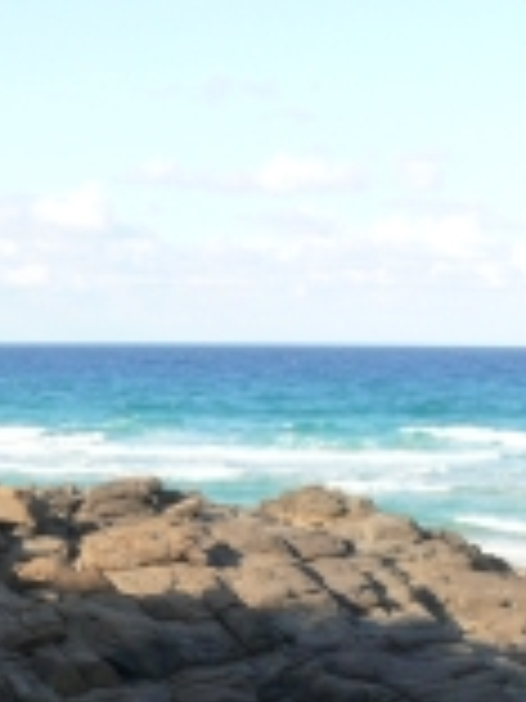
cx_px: 261
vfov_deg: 19.4
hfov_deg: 14.9
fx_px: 2006
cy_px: 644
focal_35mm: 99
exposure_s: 1/200
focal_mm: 7.4
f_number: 5.6
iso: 100
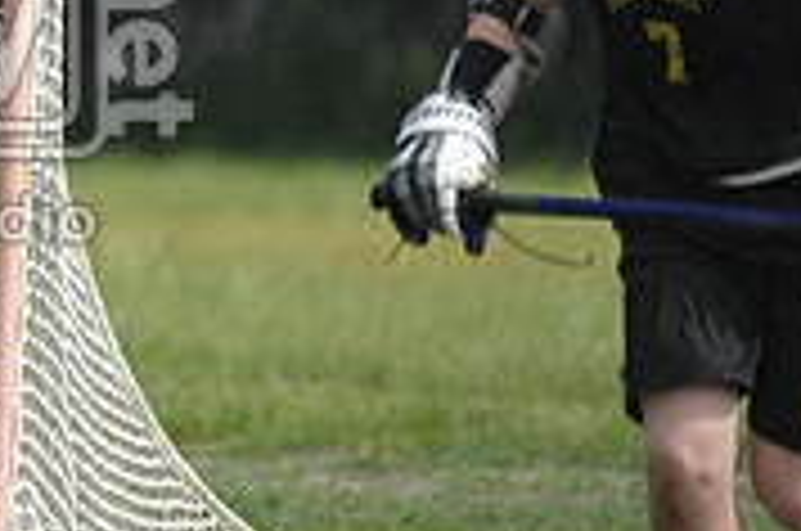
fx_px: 28939
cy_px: 54
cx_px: -387
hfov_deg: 1.6
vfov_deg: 1.1
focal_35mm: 1303
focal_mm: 400
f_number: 4
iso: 640
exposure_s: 1/2500
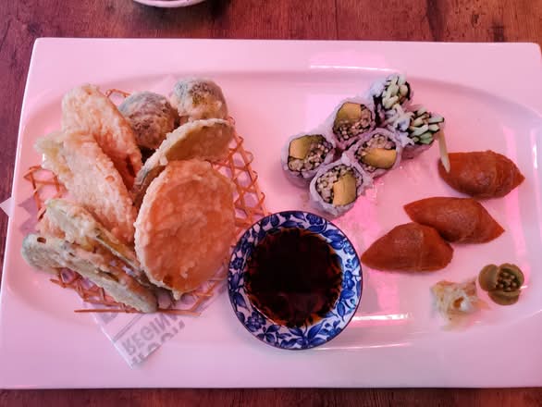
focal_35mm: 26
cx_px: 271
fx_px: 407
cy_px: 204
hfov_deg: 67.3
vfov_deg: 53.1
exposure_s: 1/40
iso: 200
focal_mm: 4.3
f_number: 1.5
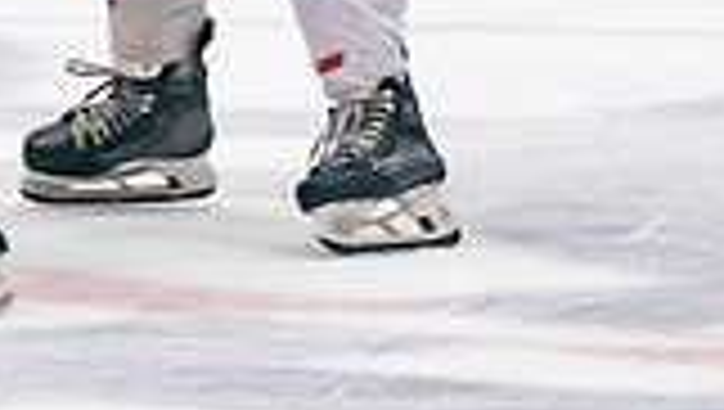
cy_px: -156
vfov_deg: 1.7
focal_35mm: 738
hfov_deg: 2.9
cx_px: -523
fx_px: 14184
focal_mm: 110
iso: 2000
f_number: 2.8
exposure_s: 1/640
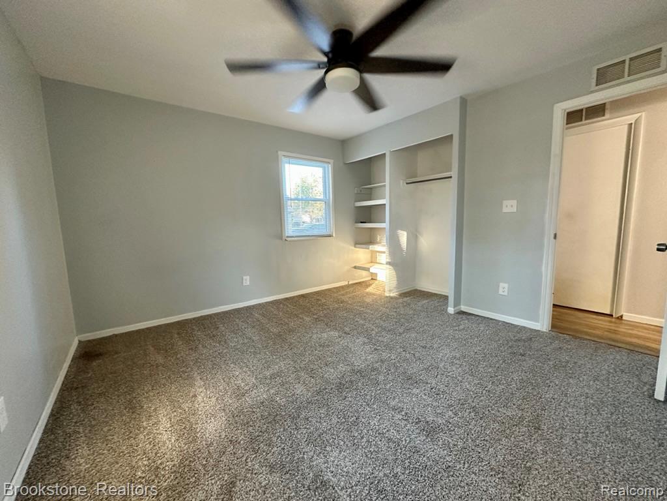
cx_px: 334
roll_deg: +0.5
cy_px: 250
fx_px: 270
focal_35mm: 14
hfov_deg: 102.1
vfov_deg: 85.7
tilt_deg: -6.1
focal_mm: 2.22
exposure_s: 1/60
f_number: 2.2
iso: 400
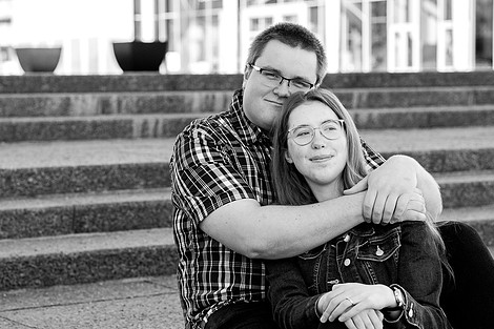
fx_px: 1440
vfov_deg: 13.0
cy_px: 187
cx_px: 221
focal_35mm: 105
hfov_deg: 19.5
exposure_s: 1/1600
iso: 800
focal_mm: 85
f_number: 4.5
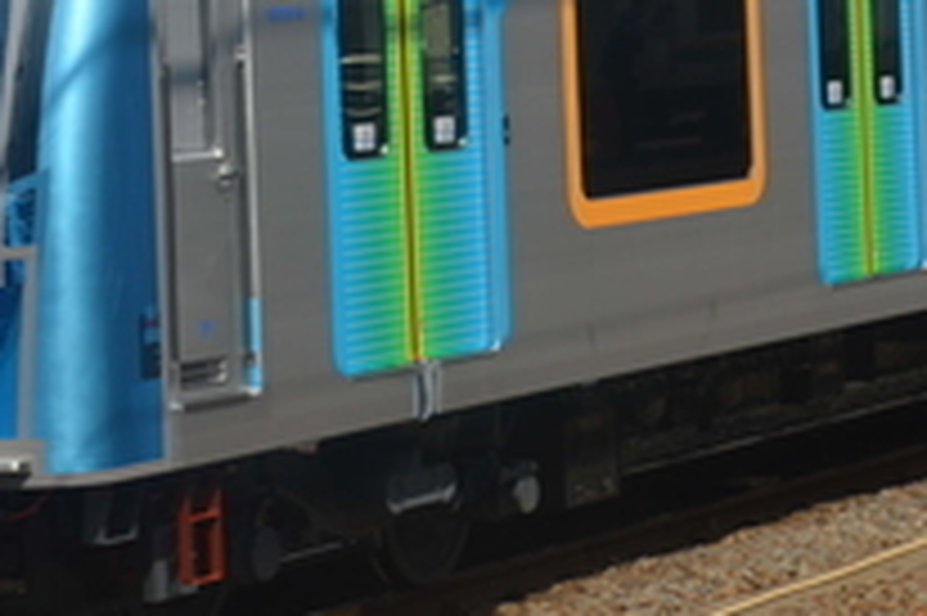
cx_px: 549
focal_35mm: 169
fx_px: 4347
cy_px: -112
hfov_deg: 12.2
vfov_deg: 8.0
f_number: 8
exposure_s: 1/250
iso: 100
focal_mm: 29
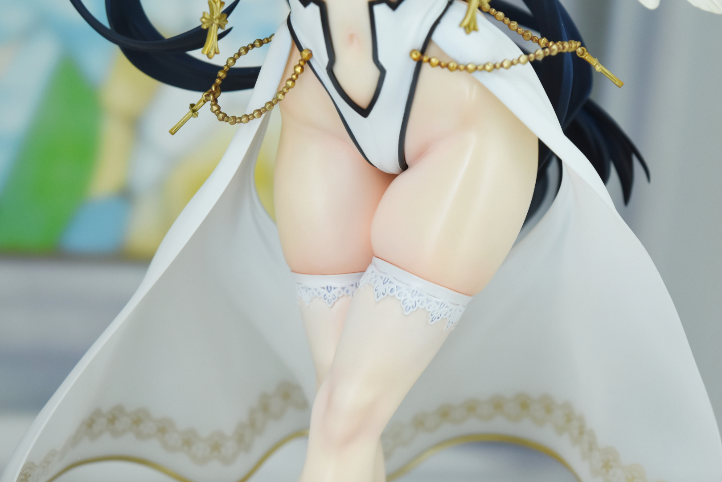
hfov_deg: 24.6
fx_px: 1654
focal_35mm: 82
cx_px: 361
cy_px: 241
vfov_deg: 16.6
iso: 640
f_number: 8
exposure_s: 1/320
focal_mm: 55
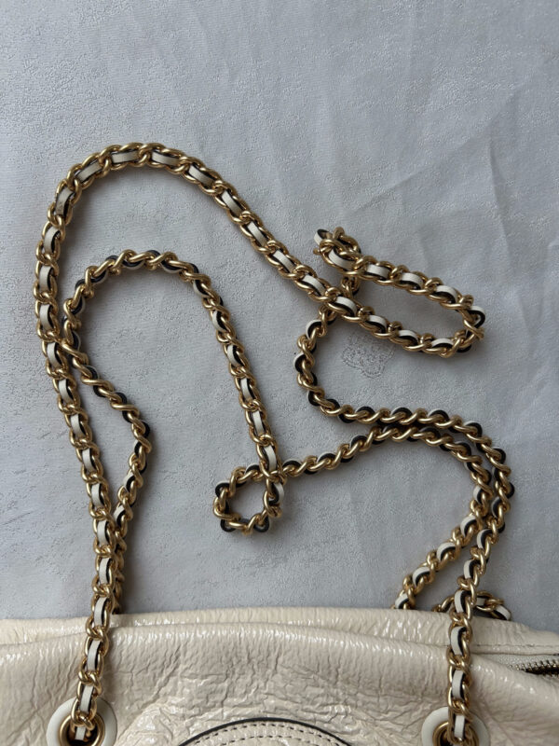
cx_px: 280
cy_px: 373
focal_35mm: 26
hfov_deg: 53.1
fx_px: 560
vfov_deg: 67.3
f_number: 1.5
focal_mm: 5.7
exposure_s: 1/352
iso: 50
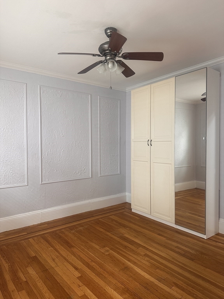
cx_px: 112
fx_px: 207
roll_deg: -0.8
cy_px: 150
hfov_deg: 56.8
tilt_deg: -0.2
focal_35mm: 24
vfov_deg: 71.6
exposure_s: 1/60
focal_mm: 6.86
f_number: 1.78
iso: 160
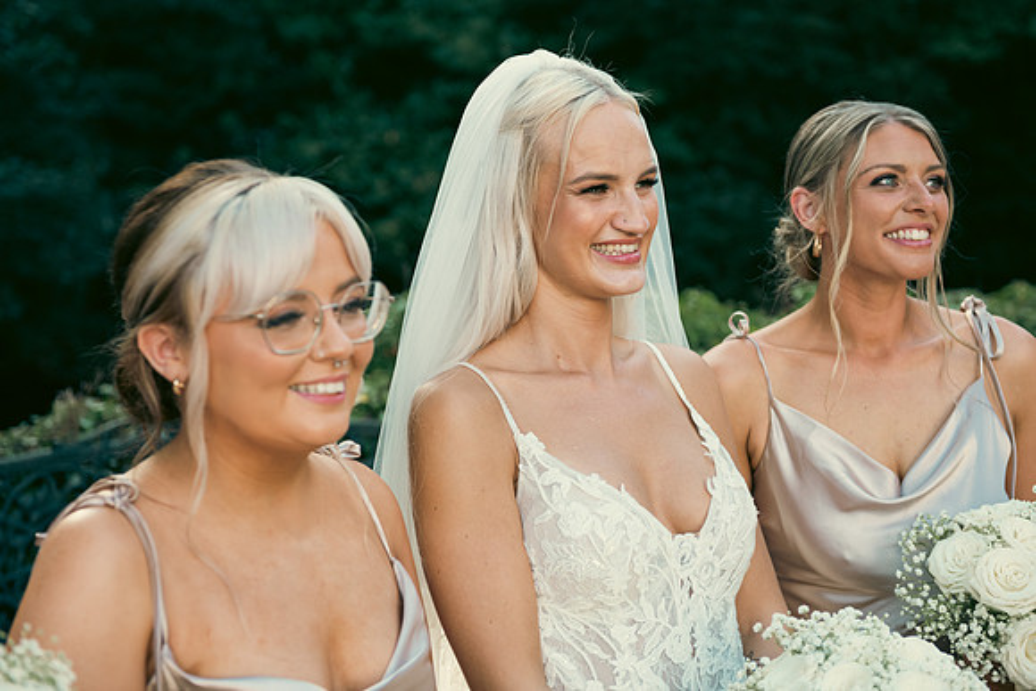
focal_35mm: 58
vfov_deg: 23.4
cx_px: 518
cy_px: 346
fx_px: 1669
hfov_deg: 34.5
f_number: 3.5
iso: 125
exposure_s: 1/160
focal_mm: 58
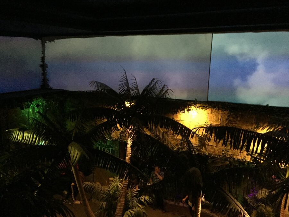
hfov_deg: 55.4
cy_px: 105
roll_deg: +0.4
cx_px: 144
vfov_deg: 42.9
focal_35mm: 33
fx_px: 276
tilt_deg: -9.7
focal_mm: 4.15
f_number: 2.2
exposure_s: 1/25
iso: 250
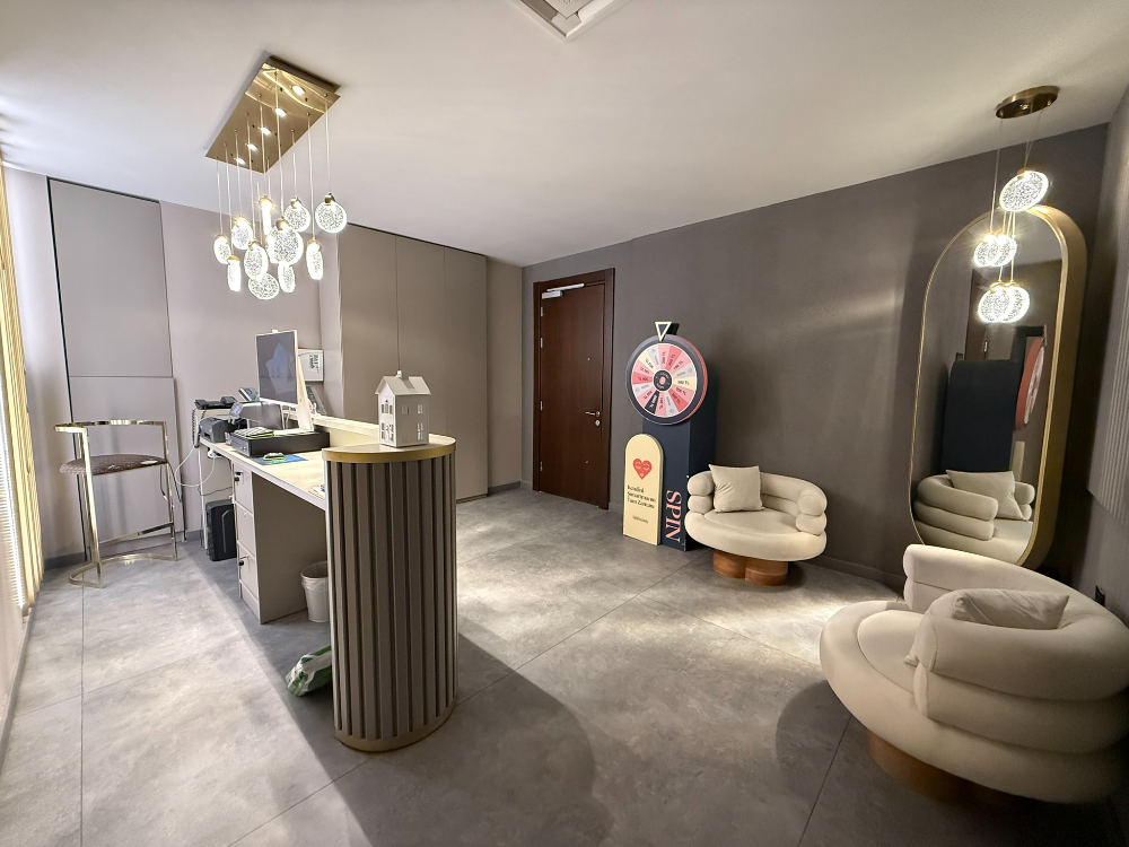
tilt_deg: -5.0
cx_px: 564
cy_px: 424
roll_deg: -0.5
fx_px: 457
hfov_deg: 102.1
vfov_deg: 85.7
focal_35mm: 14
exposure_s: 1/50
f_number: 2.2
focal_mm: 2.22
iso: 640
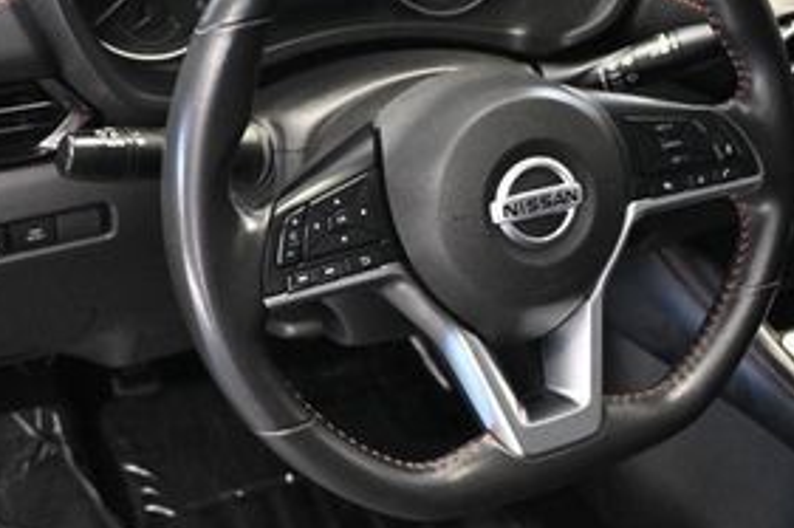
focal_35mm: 67
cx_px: 616
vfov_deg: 20.4
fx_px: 1467
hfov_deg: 29.7
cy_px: 232
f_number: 3.8
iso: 8000
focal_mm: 19.5
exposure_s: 1/60
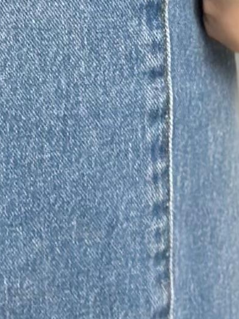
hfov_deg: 4.0
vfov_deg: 5.0
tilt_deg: -24.9
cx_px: -21
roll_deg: +2.3
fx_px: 3442
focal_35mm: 374
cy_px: -643
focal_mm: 6.86
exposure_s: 1/100
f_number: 1.78
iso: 80
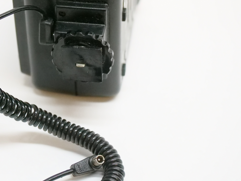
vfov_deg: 16.1
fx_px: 641
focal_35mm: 92
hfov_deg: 21.2
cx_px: 71
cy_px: 90
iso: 6400
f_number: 4
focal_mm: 30
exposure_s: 1/250
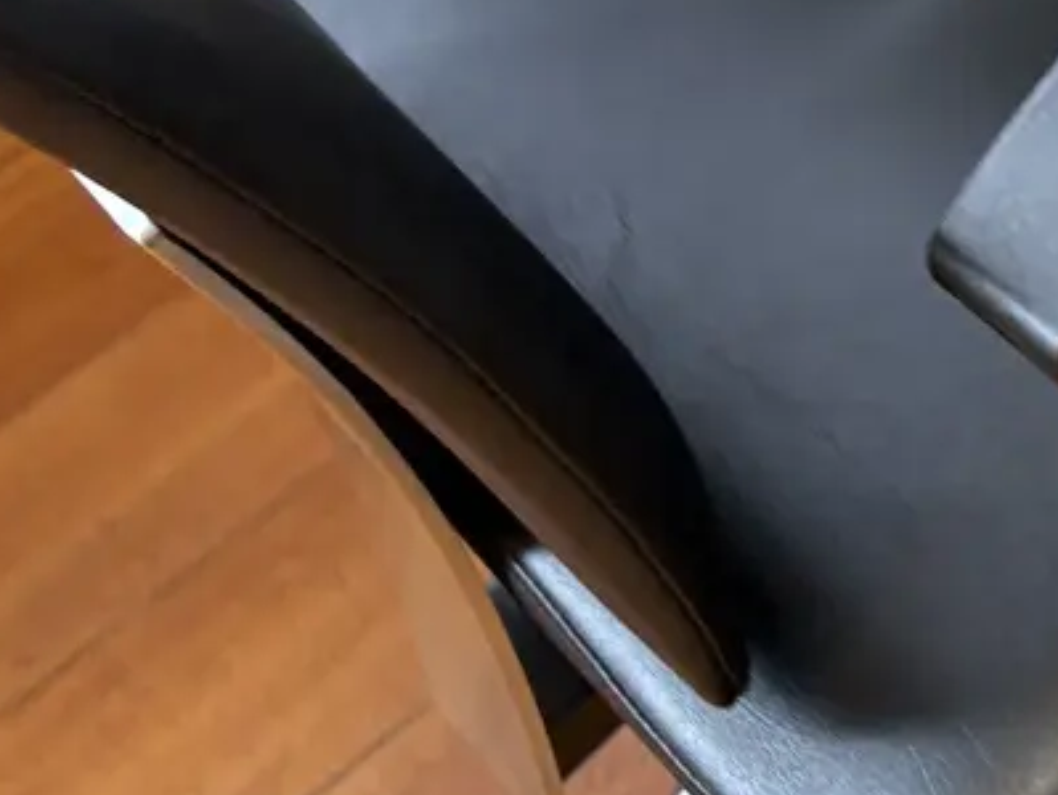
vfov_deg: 11.3
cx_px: 1787
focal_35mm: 125
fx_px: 3824
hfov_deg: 14.3
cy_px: -496
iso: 80
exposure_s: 1/50
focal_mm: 5.96
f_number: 1.6
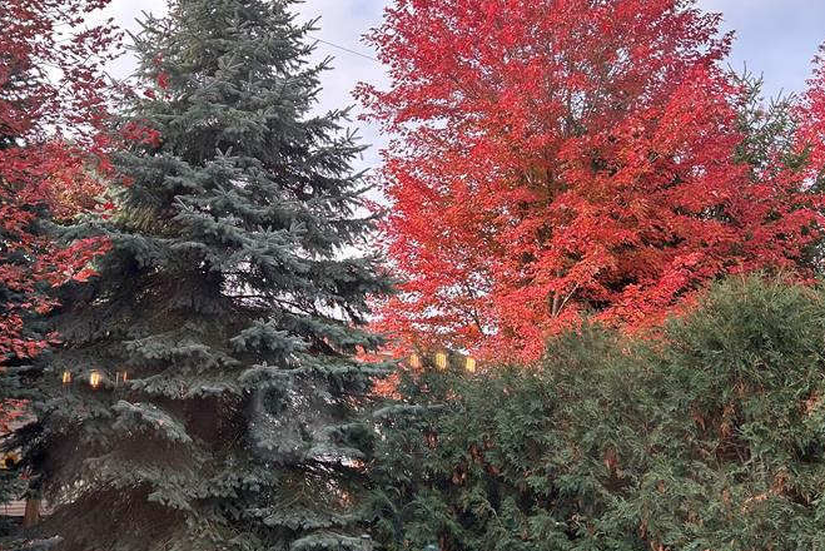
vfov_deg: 31.9
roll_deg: -2.2
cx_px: 303
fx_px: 963
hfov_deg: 45.9
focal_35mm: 42
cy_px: 239
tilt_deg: +12.1
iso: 50
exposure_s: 1/797
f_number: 1.5
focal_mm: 5.7
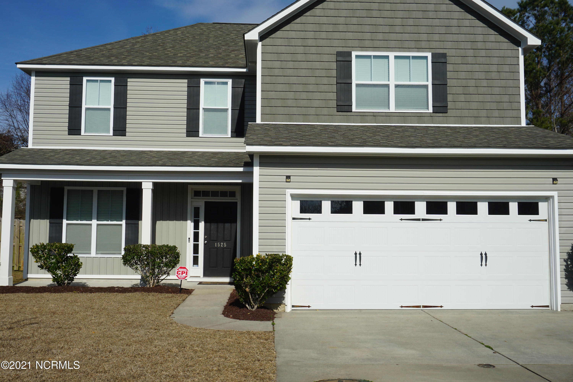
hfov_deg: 55.1
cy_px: 191
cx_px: 286
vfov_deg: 38.4
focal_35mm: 34
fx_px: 549
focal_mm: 23
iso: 100
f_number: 11
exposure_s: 1/320
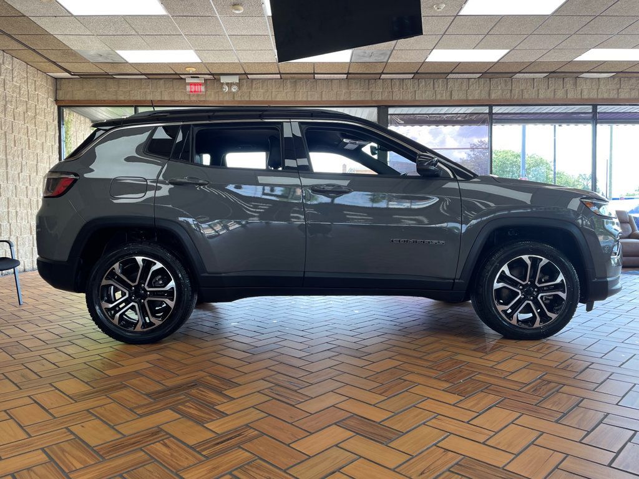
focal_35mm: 26
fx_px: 480
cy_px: 240
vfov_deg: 53.1
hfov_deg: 67.3
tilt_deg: -1.4
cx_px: 320
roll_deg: +0.9
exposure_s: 1/120
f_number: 1.6
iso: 40
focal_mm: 4.2
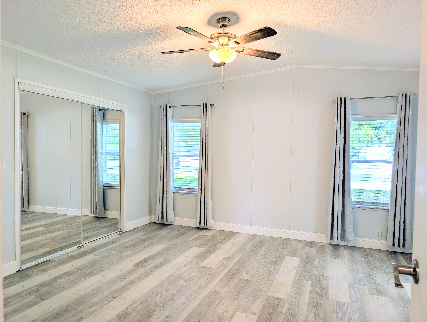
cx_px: 214
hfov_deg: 71.5
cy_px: 161
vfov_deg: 56.9
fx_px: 296
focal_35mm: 24
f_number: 1.68
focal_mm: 6.9
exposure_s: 1/24
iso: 19
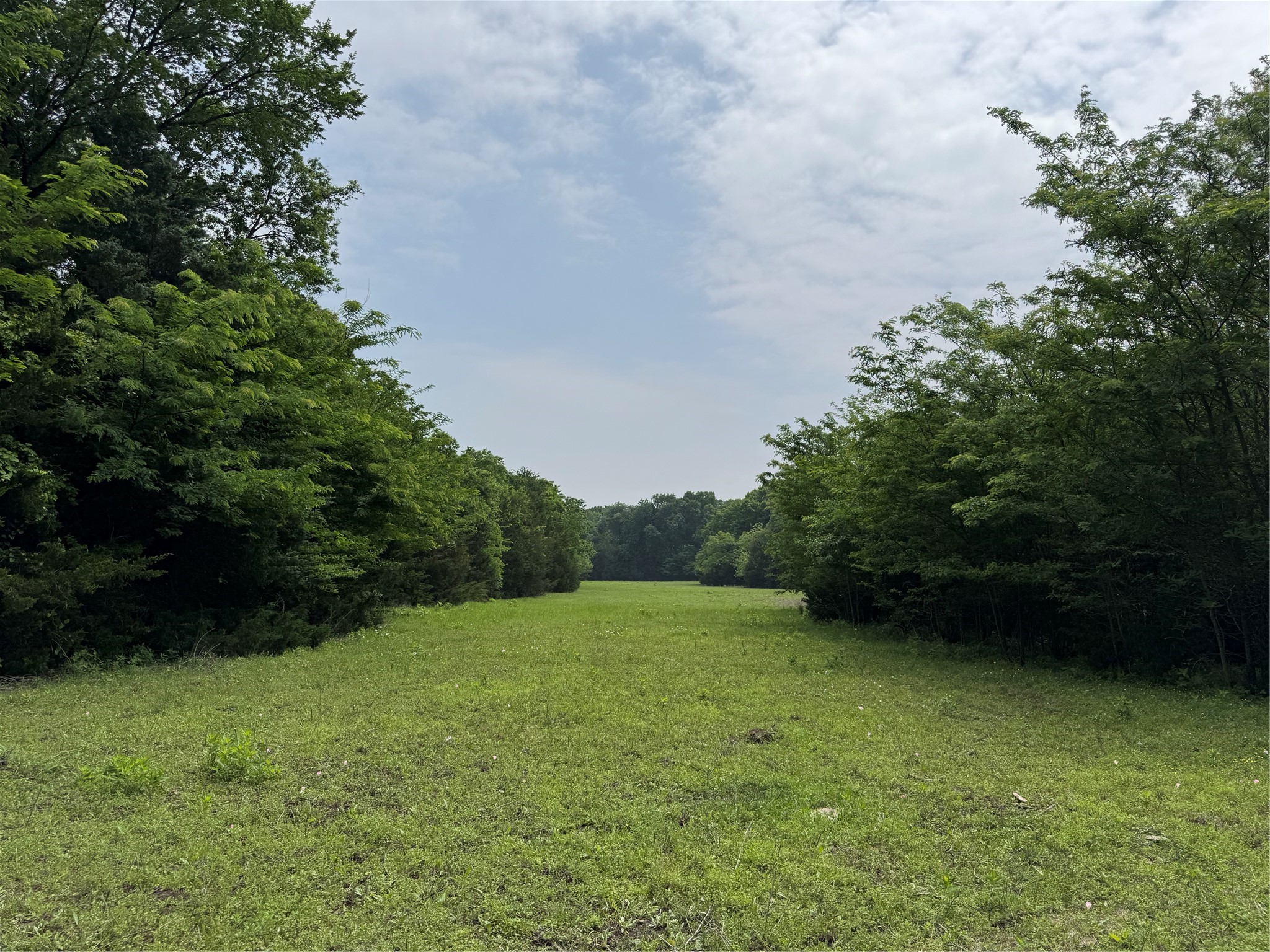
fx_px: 881
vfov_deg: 56.8
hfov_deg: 71.6
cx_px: 635
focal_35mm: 24
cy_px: 476
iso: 80
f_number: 1.78
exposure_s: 1/10417
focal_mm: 6.76
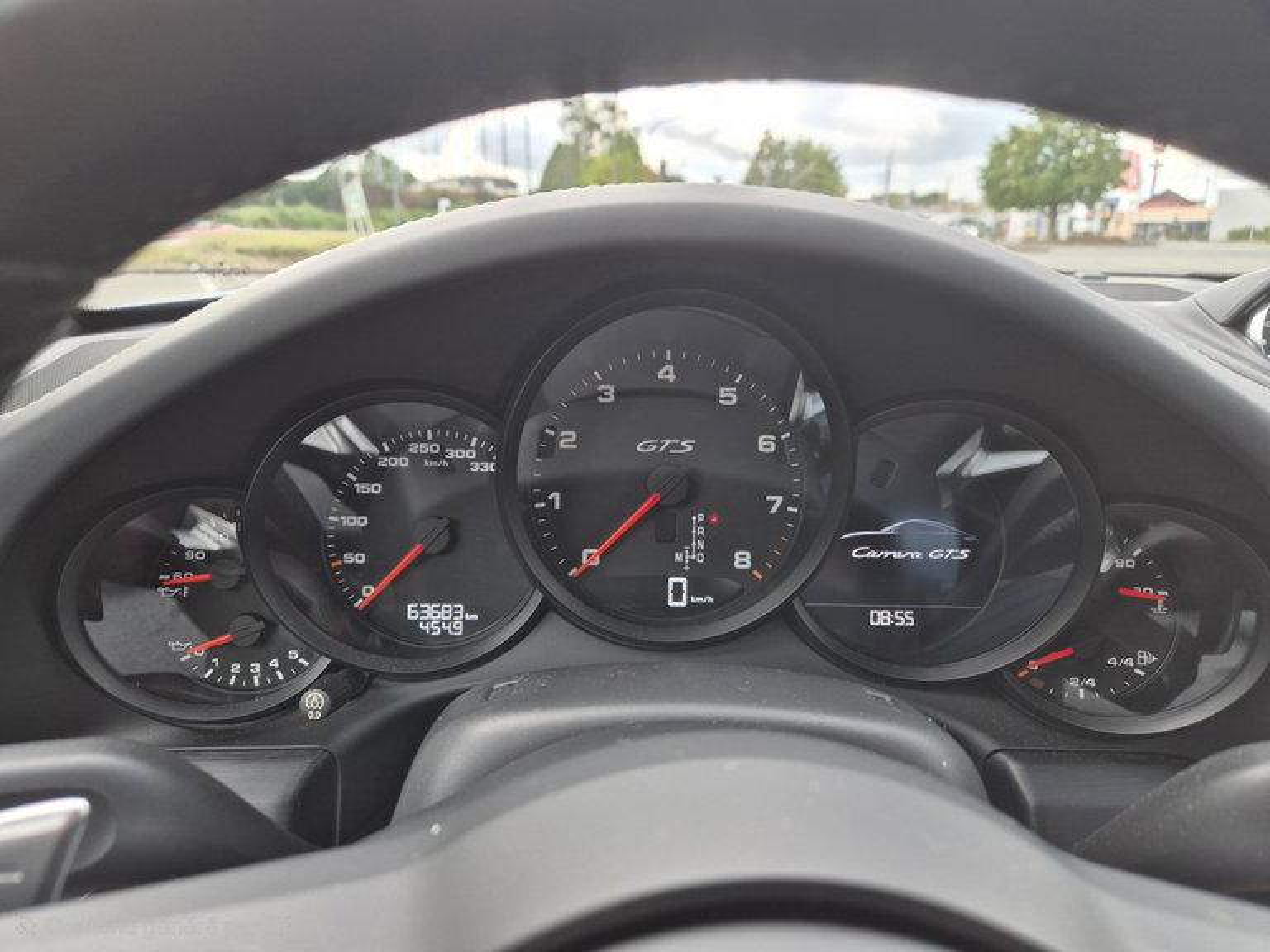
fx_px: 844
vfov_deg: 58.9
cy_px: 476
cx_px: 635
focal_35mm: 23
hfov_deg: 73.9
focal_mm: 5.4
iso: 64
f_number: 1.8
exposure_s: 1/182
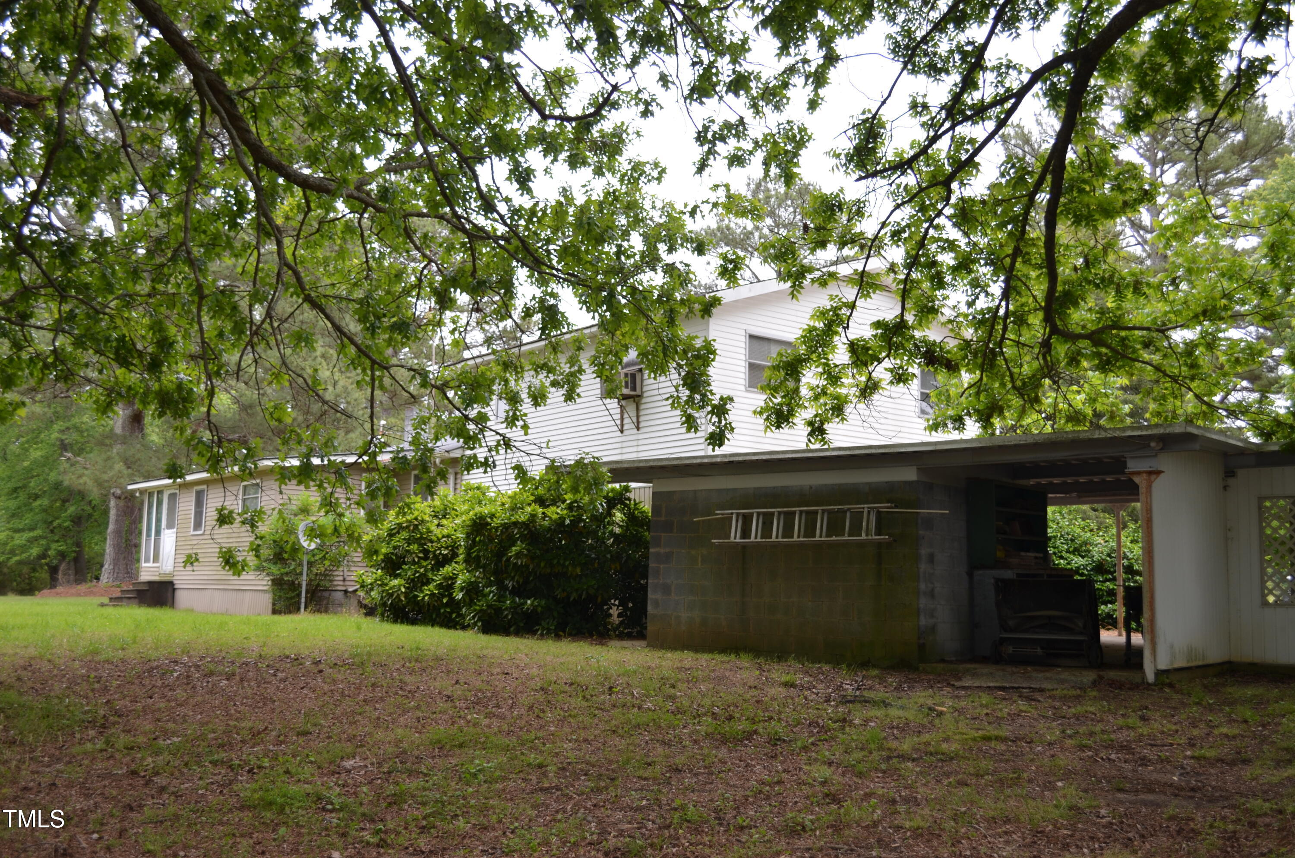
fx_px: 1292
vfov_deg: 36.7
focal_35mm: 36
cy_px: 429
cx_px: 648
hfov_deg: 53.2
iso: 110
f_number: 4
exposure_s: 1/200
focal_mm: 24
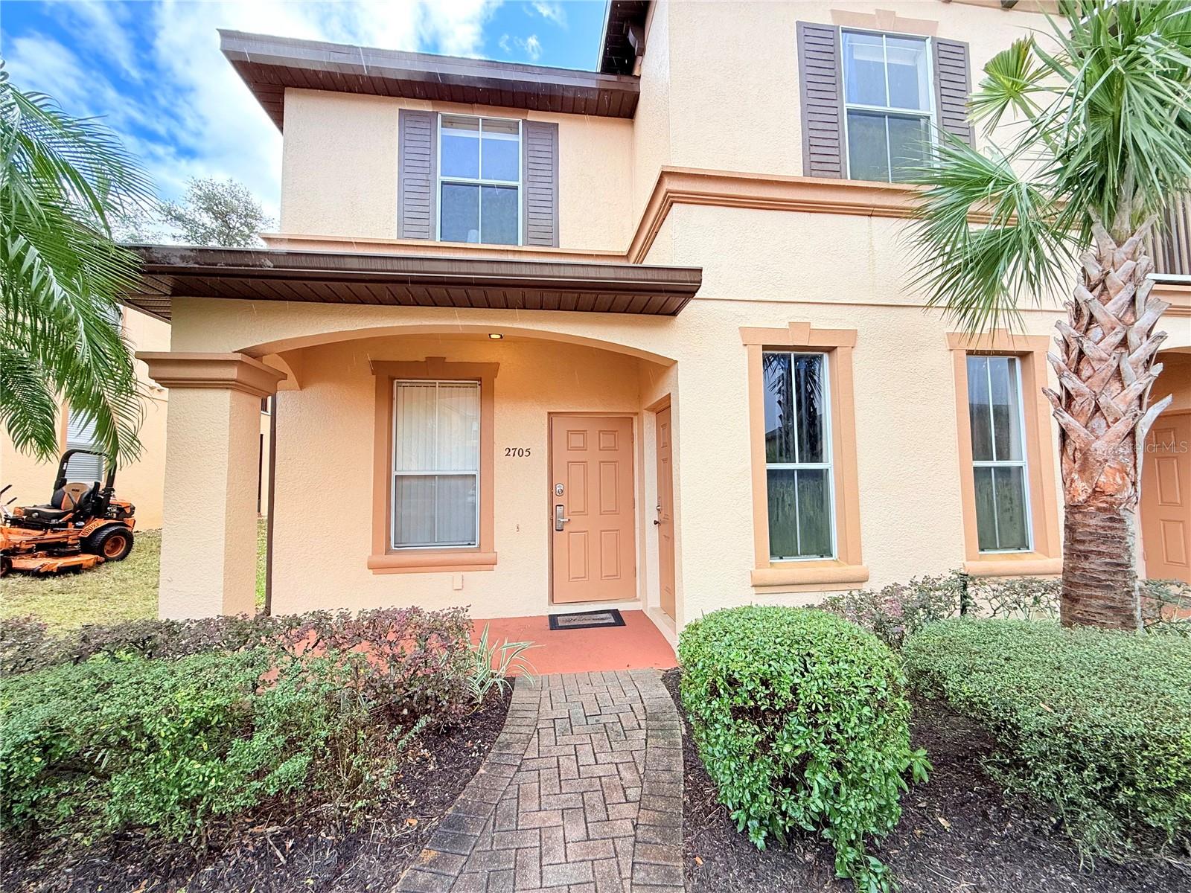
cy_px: 446
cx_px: 596
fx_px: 482
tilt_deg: +4.5
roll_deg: +0.2
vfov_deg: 85.7
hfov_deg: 102.1
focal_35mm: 14
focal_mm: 2.22
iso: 50
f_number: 2.2
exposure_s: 1/164
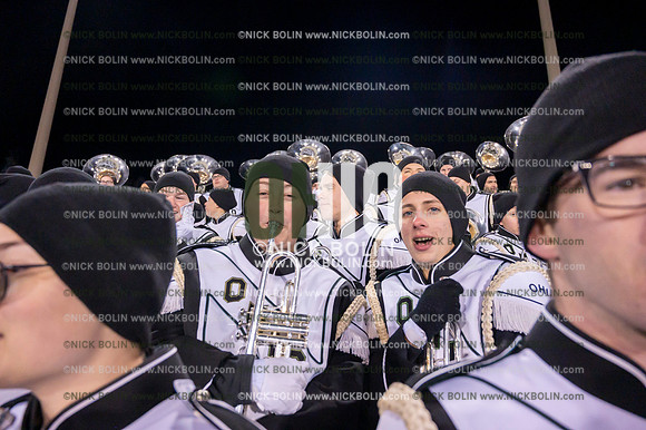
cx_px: 323
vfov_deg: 53.1
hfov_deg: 73.8
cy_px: 215
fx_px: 430
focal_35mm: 24
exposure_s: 1/640
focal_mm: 24
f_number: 4.5
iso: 5000
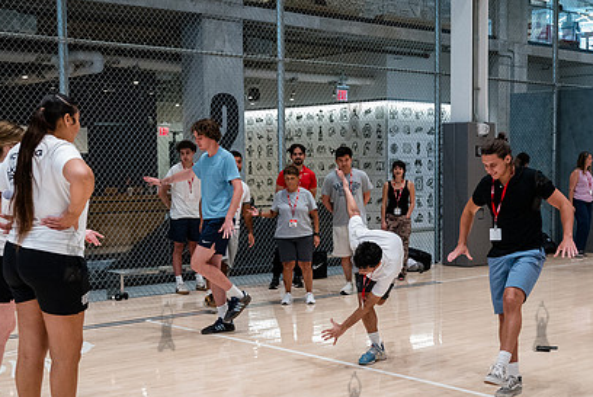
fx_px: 907
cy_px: 255
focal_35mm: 55
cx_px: 358
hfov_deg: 36.1
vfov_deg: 24.6
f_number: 3.5
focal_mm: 38
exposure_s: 1/500
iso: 5000
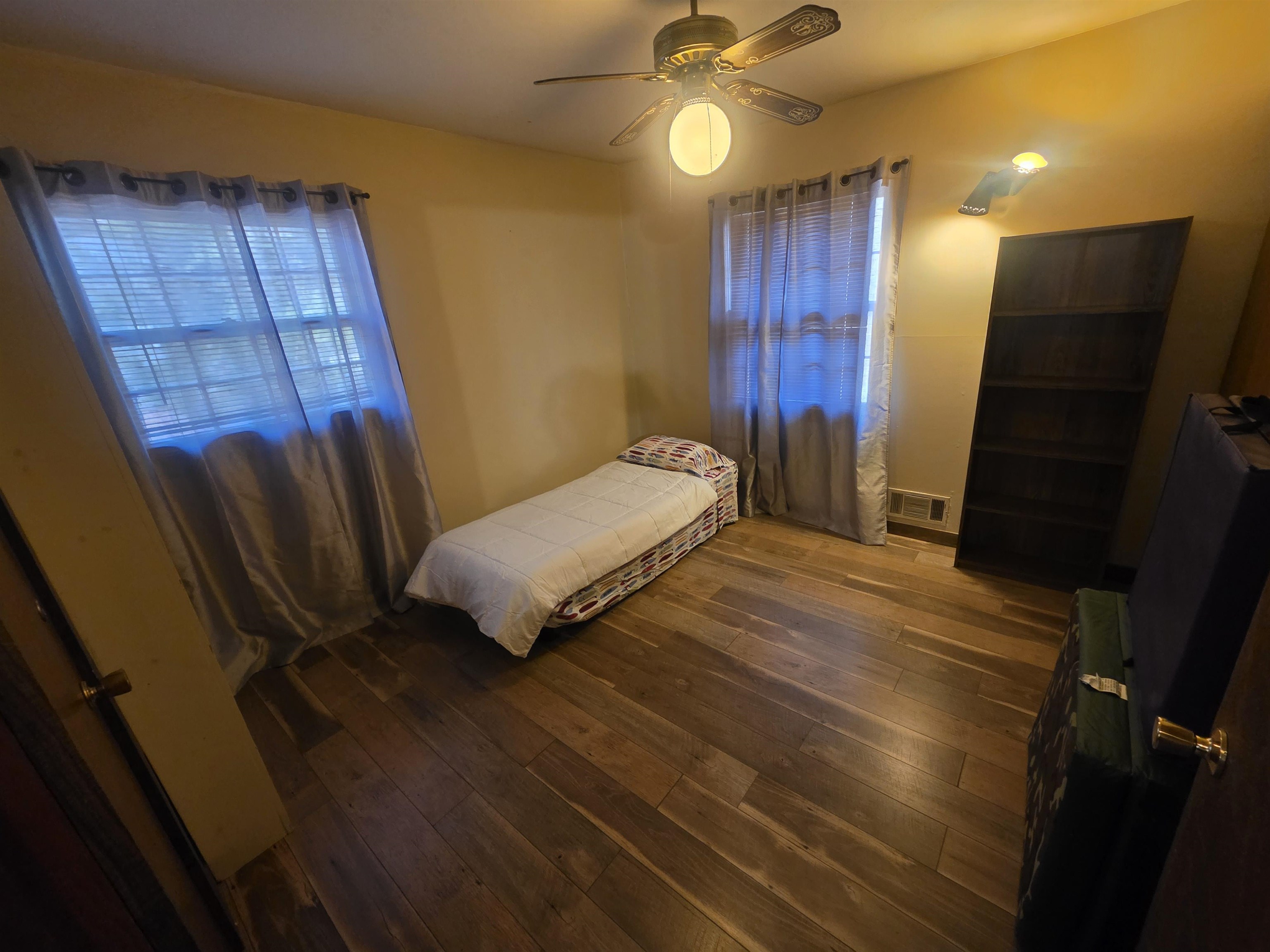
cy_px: 476
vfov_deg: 89.9
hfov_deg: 106.2
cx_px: 635
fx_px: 477
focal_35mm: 13
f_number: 1.9
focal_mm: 2.2
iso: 640
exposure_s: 1/60
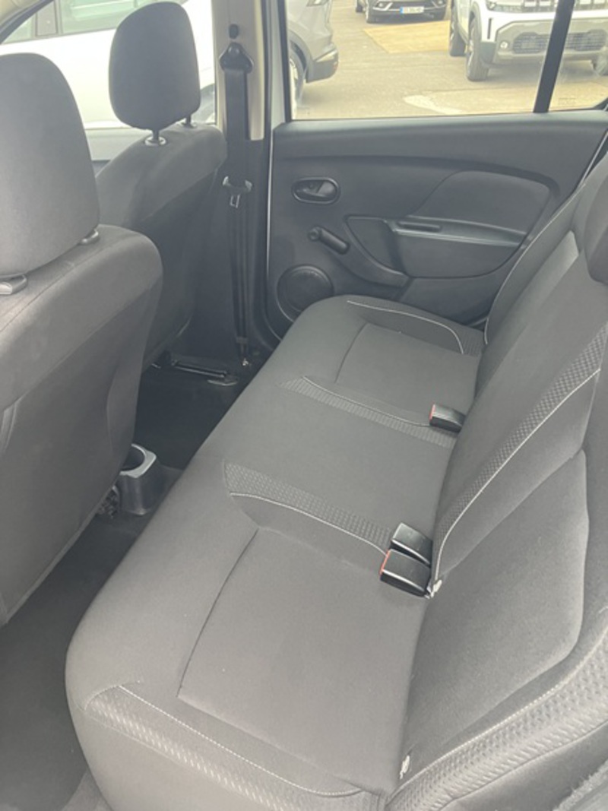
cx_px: 304
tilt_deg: -34.0
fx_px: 656
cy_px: 406
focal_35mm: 28
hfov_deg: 49.7
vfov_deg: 63.4
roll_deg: -1.1
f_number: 1.8
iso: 125
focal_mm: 3.99
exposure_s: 1/60
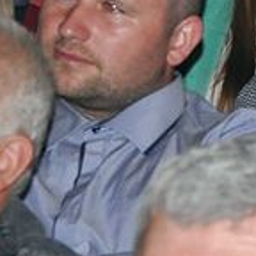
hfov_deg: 3.7
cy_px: -13
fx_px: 3907
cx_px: 396
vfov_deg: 3.7
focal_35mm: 467
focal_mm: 62
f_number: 5.3
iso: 1000
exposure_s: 1/60
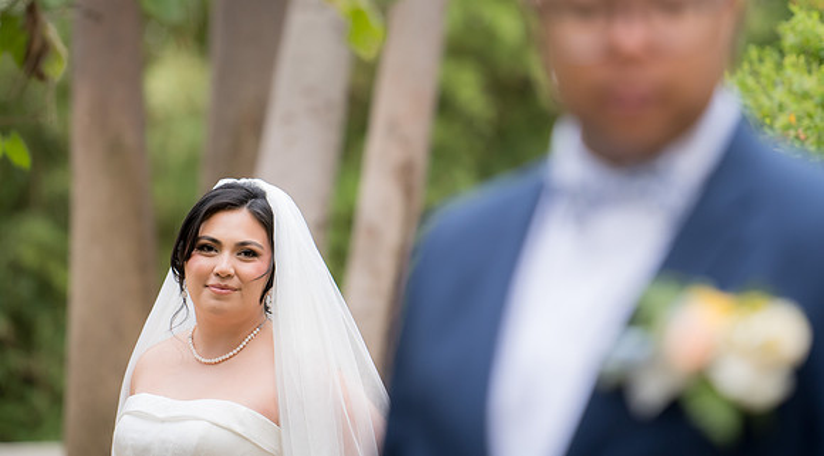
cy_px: 158
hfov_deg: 11.5
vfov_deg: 6.4
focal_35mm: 188
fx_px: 4095
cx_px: 447
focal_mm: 165
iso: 640
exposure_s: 1/250
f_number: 2.8
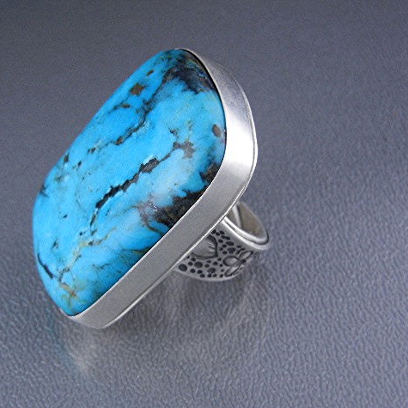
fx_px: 1080
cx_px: 155
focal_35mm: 81
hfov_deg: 21.3
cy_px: 203
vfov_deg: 21.4
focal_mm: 12.2
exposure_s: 1/27.4
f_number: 4.1
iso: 400
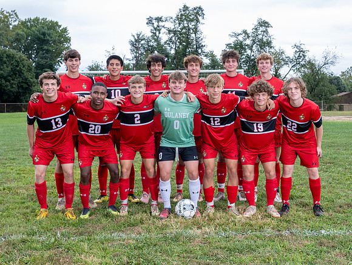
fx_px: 542
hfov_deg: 35.9
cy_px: 105
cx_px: 210
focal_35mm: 53
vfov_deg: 27.4
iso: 160
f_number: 5.6
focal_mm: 31
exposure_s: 1/125
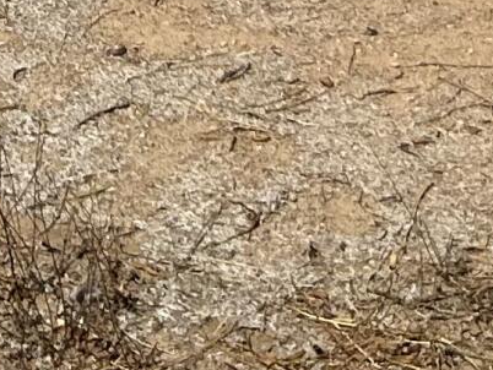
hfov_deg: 9.7
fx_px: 2765
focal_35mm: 194
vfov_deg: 6.9
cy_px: -713
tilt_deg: -7.6
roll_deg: +2.0
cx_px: -357
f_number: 1.5
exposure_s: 1/6211
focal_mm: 5.7
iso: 50
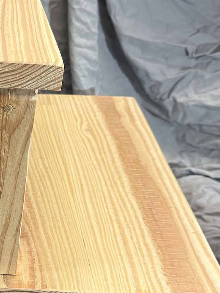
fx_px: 610
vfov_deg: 27.0
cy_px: 180
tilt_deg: -30.5
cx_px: -40
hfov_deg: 19.3
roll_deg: -2.1
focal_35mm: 72
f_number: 1.6
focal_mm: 5.96
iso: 40
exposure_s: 1/100
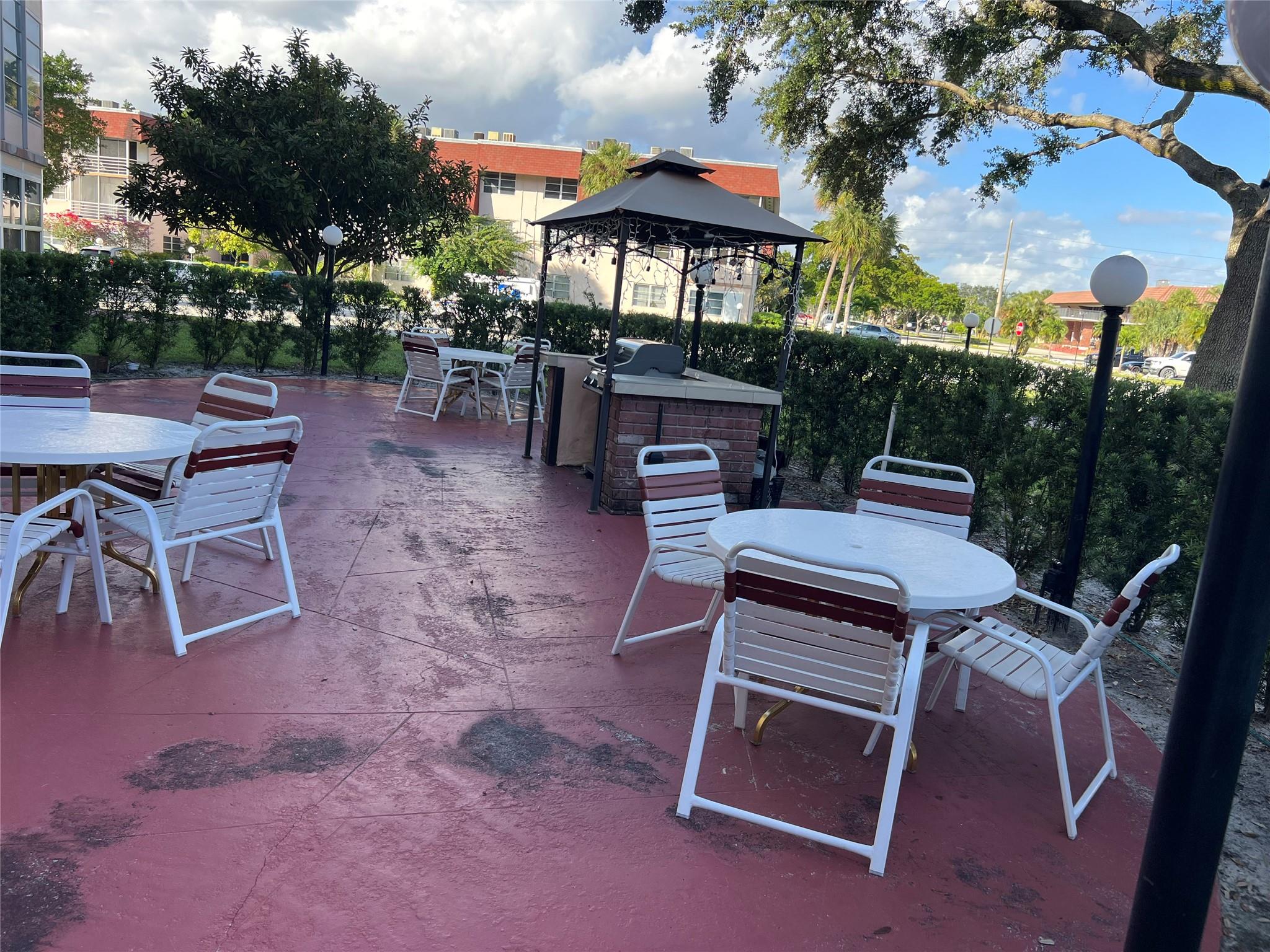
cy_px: 476
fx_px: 954
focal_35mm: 26
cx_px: 635
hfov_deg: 67.3
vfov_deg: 53.1
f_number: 1.5
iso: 50
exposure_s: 1/769
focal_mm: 5.7
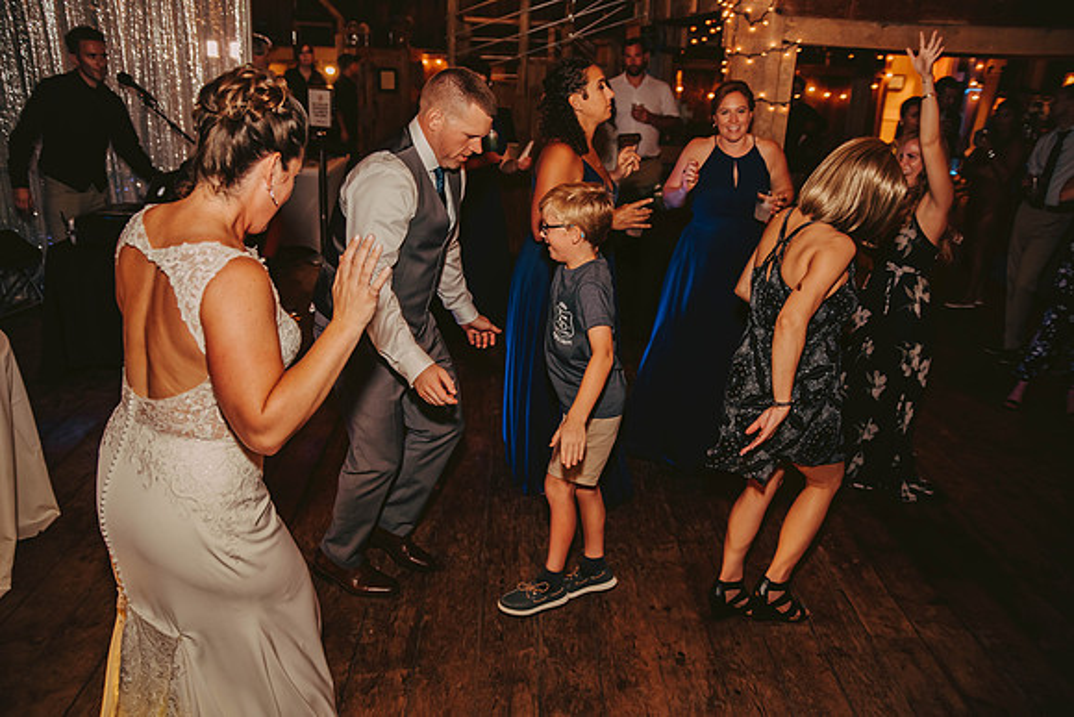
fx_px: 835
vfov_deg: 46.4
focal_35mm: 28
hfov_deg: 65.5
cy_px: 358
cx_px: 537
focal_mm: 28
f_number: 2.8
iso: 1600
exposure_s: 1/125
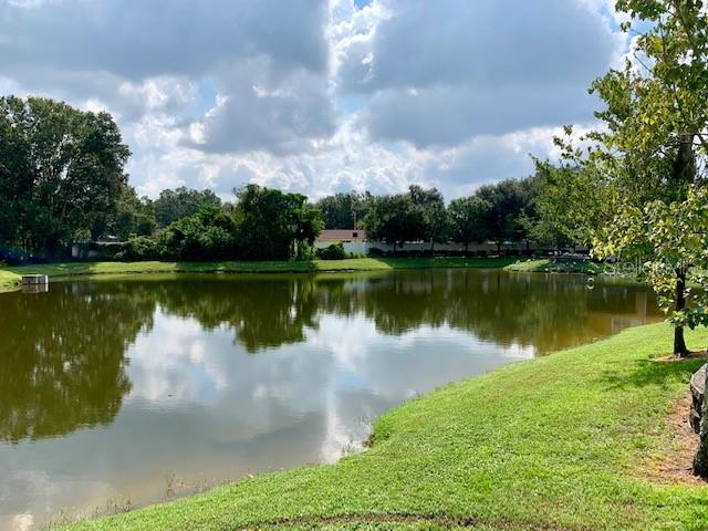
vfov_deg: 53.1
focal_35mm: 26
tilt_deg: -1.1
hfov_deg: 67.3
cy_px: 266
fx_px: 532
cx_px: 354
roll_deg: +0.2
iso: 25
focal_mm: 4.25
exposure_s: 1/3086
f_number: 1.8
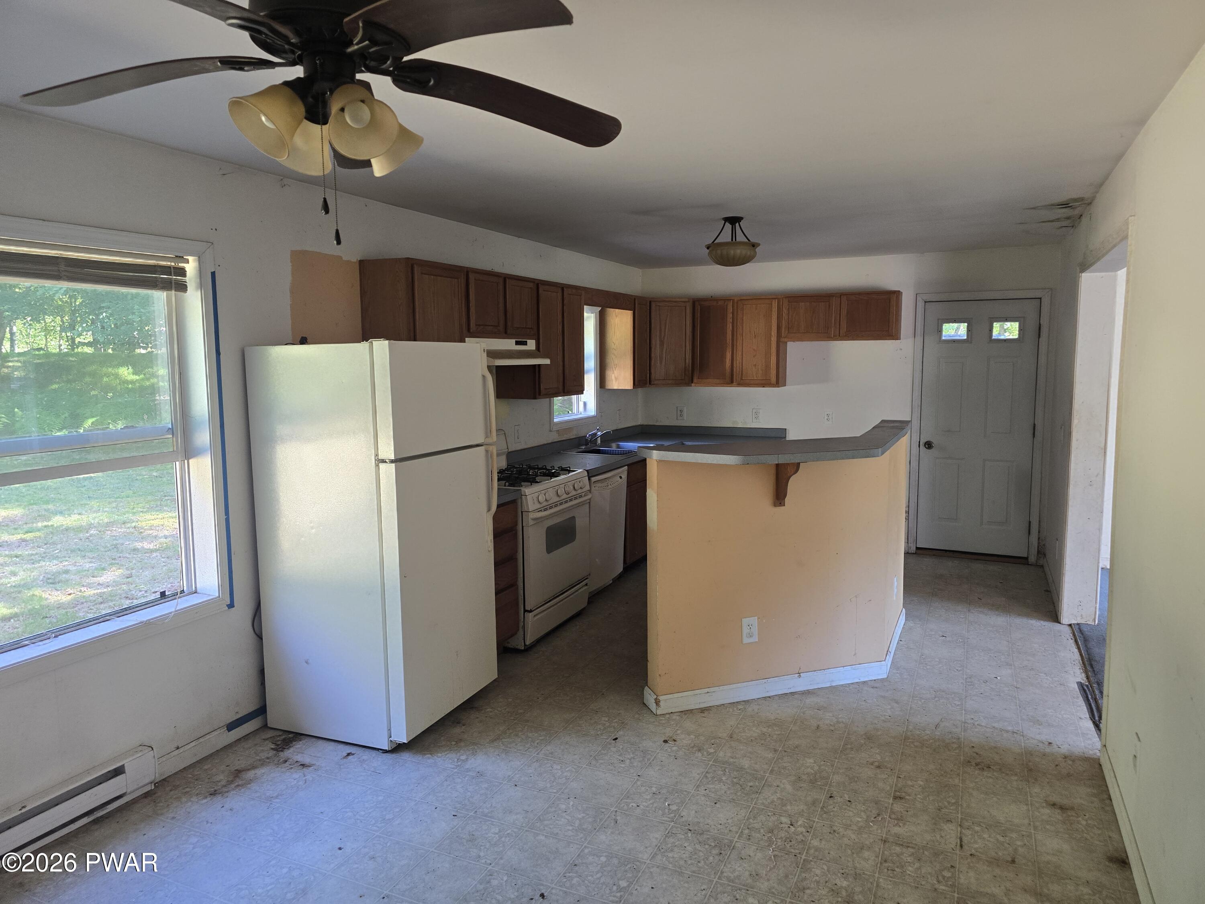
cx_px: 602
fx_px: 801
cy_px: 452
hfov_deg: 73.9
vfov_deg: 58.9
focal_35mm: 23
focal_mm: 6.3
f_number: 1.7
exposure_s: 1/120
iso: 320
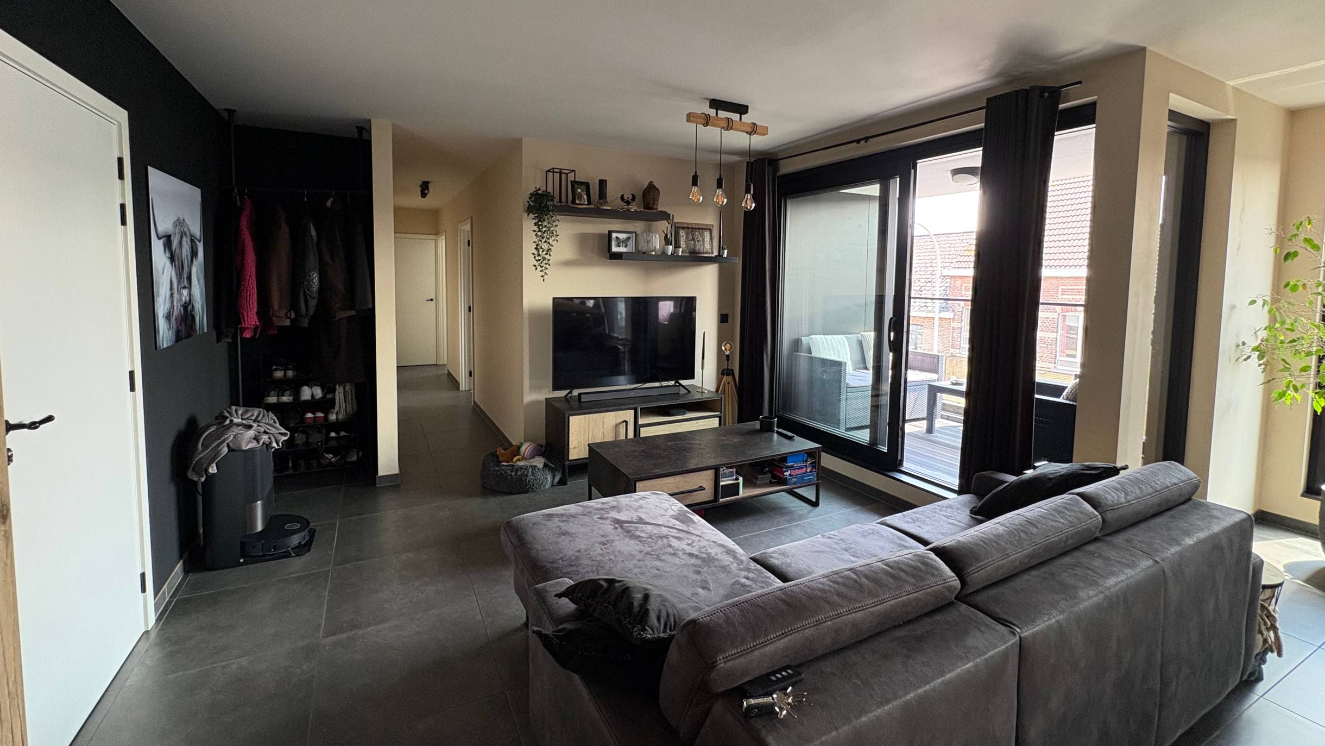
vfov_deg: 66.7
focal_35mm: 16
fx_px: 562
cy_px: 314
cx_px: 654
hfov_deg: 99.4
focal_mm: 2.22
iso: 250
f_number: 2.2
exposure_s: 1/60
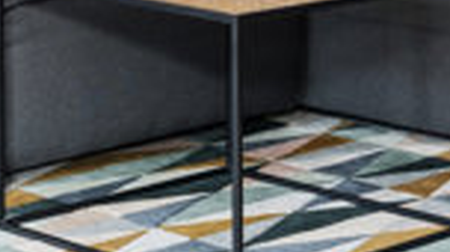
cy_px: -325
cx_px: 189
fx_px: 2070
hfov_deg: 12.4
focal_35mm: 174
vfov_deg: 6.6
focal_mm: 31.5
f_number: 9
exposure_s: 1/3.33
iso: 125
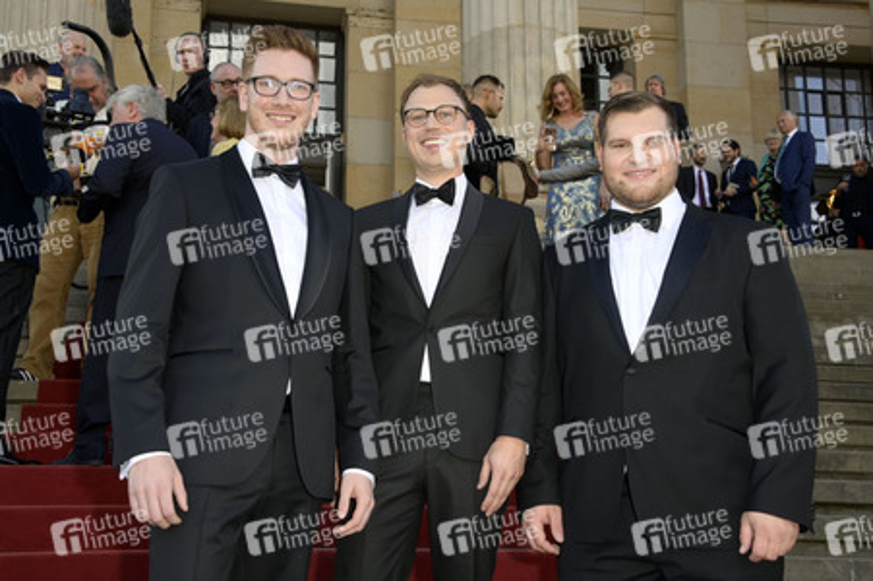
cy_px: 290
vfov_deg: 29.8
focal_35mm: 45
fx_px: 1090
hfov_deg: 43.6
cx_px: 436
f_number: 7.1
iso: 400
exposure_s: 1/200
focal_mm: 45
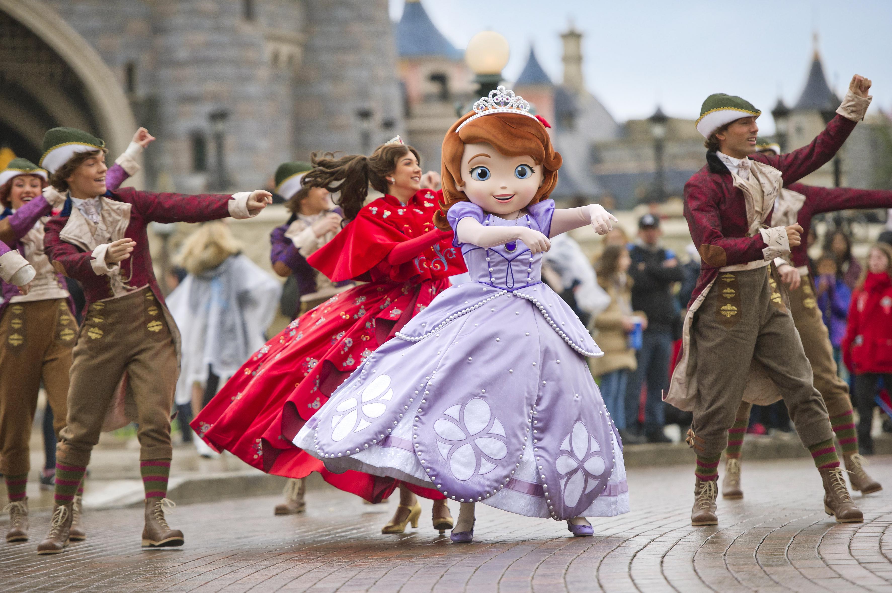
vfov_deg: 8.1
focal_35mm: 170
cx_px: 446
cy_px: 296
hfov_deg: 12.1
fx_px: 4210
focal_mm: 170
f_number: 2.8
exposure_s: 1/6400
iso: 1600
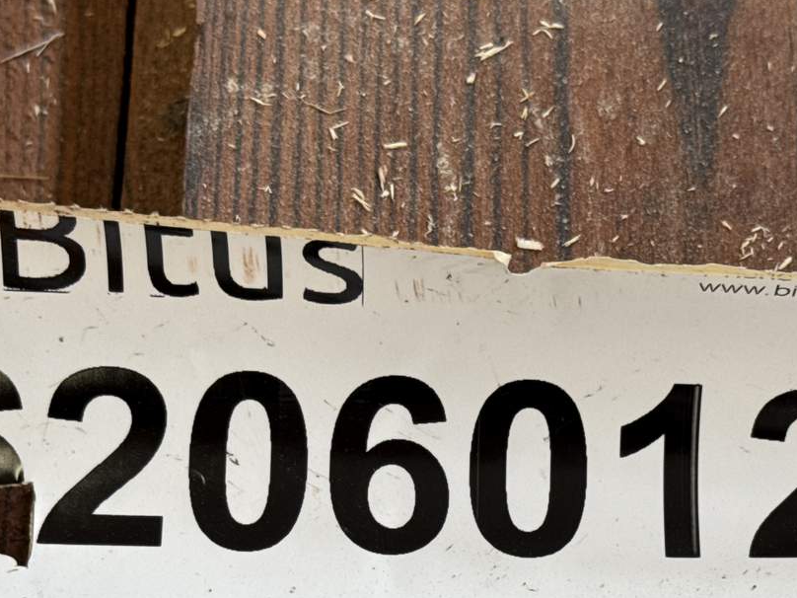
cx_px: 406
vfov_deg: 15.4
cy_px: 507
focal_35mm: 95
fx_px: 2187
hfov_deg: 20.7
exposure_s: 1/127
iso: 50
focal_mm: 6.76
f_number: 1.78
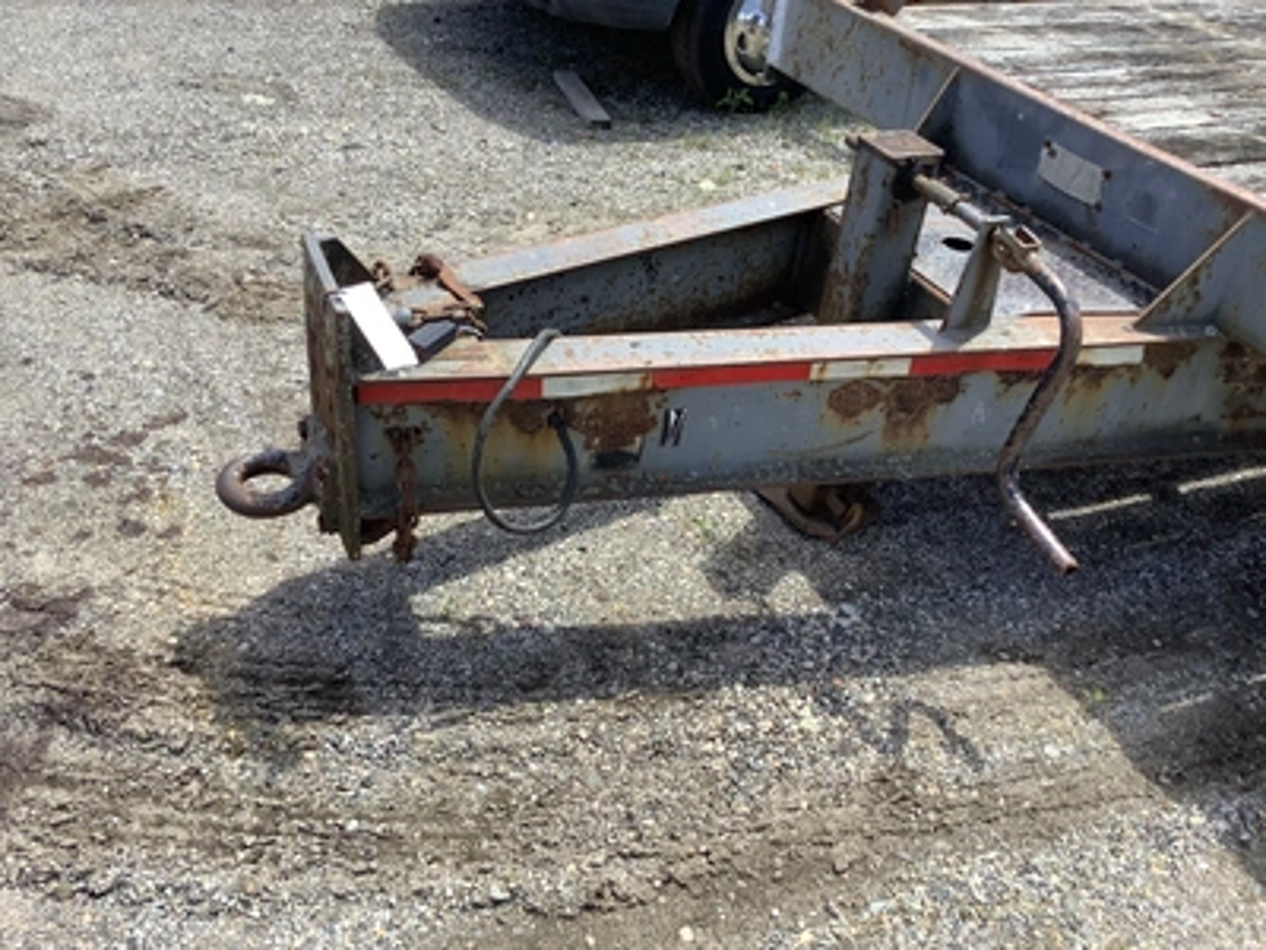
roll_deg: -9.5
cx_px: 633
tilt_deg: -35.0
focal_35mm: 31
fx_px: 1134
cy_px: 475
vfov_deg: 45.4
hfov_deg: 58.4
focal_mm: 3.3
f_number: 2.4
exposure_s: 1/586
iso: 25
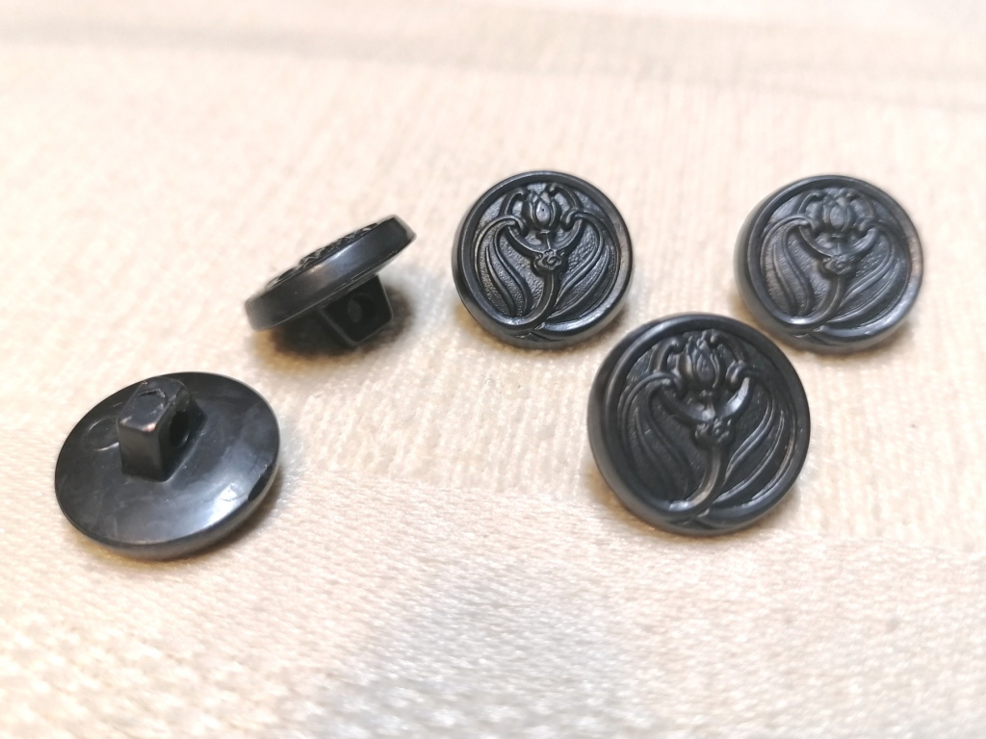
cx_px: 493
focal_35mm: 27
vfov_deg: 51.4
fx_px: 769
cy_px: 370
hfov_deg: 65.3
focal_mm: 4.75
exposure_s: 1/50
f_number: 1.8
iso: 160
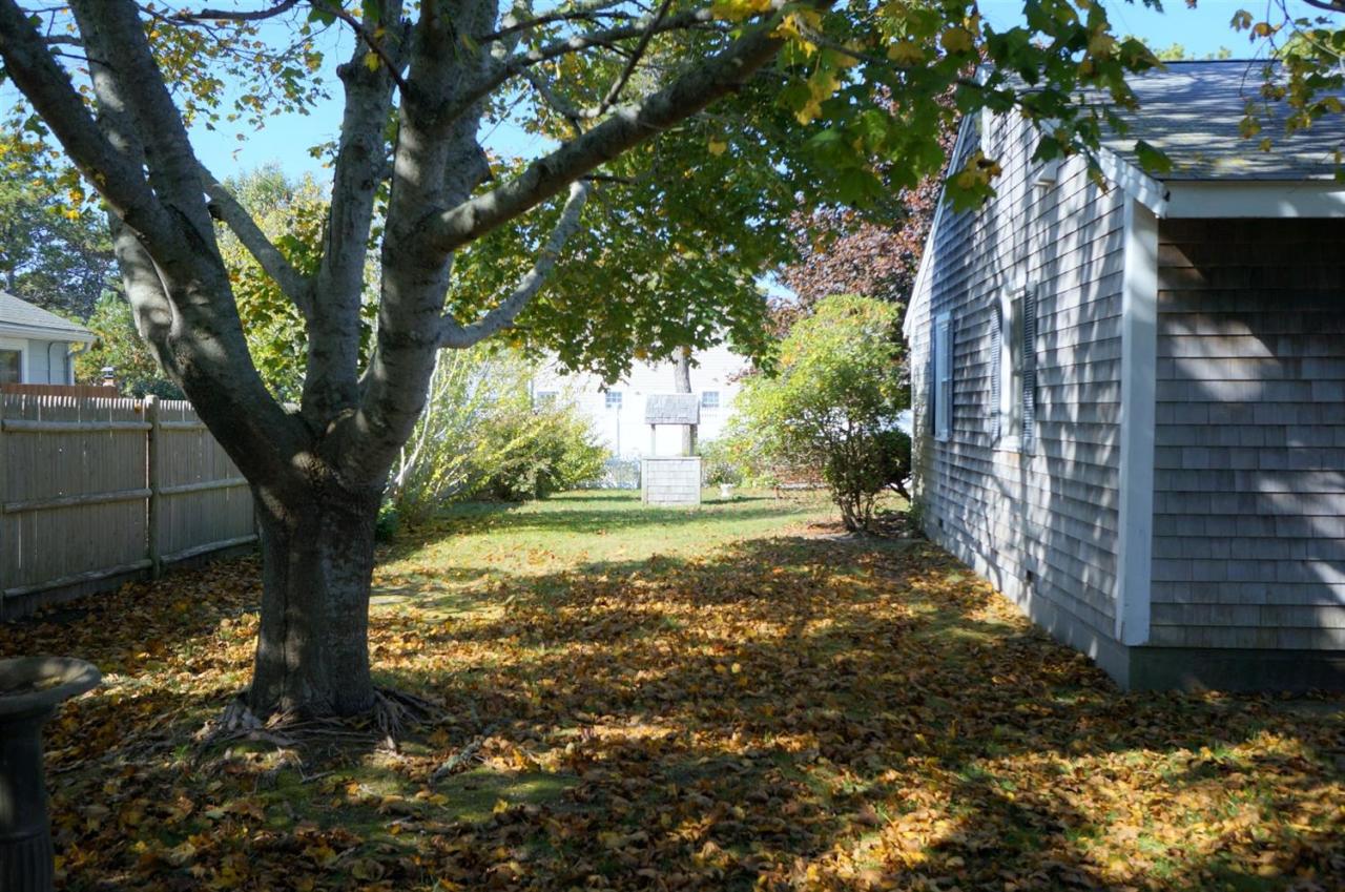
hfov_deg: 62.0
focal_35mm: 30
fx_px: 1119
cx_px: 672
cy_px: 446
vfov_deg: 43.5
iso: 100
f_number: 4.5
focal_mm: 20
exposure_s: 1/320
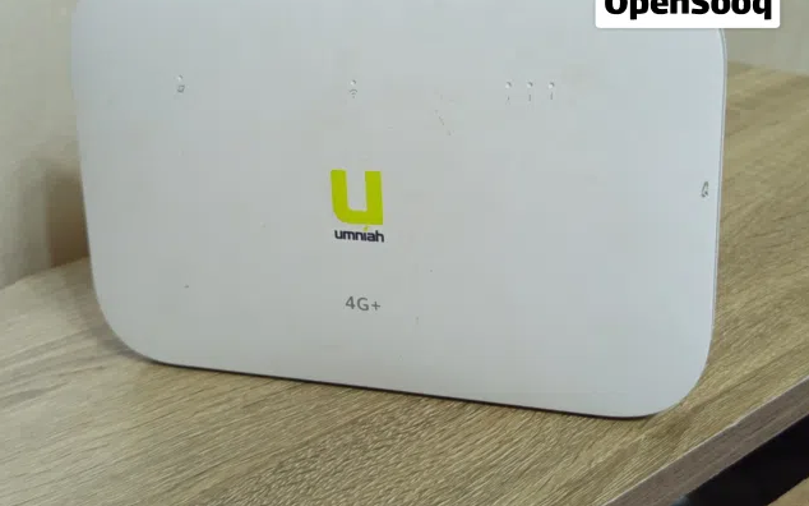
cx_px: 403
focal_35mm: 46
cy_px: 212
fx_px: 1014
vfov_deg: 27.9
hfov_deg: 43.5
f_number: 1.7
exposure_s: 1/33.3
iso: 569
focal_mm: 5.24
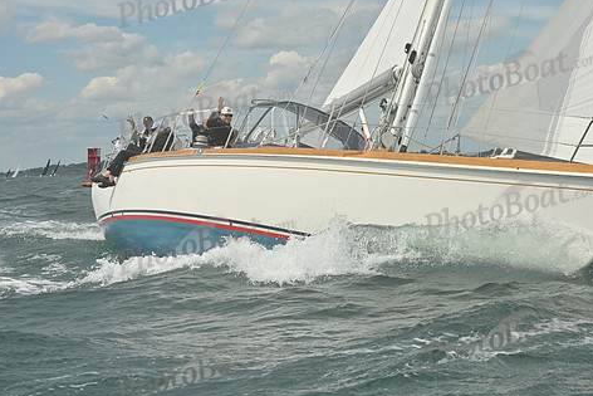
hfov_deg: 23.6
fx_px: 1417
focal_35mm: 86
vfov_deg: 15.9
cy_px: 159
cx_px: 361
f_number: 13
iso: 320
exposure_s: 1/1250
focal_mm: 70
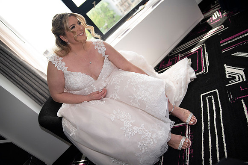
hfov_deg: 73.8
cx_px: 124
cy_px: 82
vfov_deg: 53.1
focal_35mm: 24
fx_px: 165
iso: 1600
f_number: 2.8
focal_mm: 24
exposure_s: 1/1600
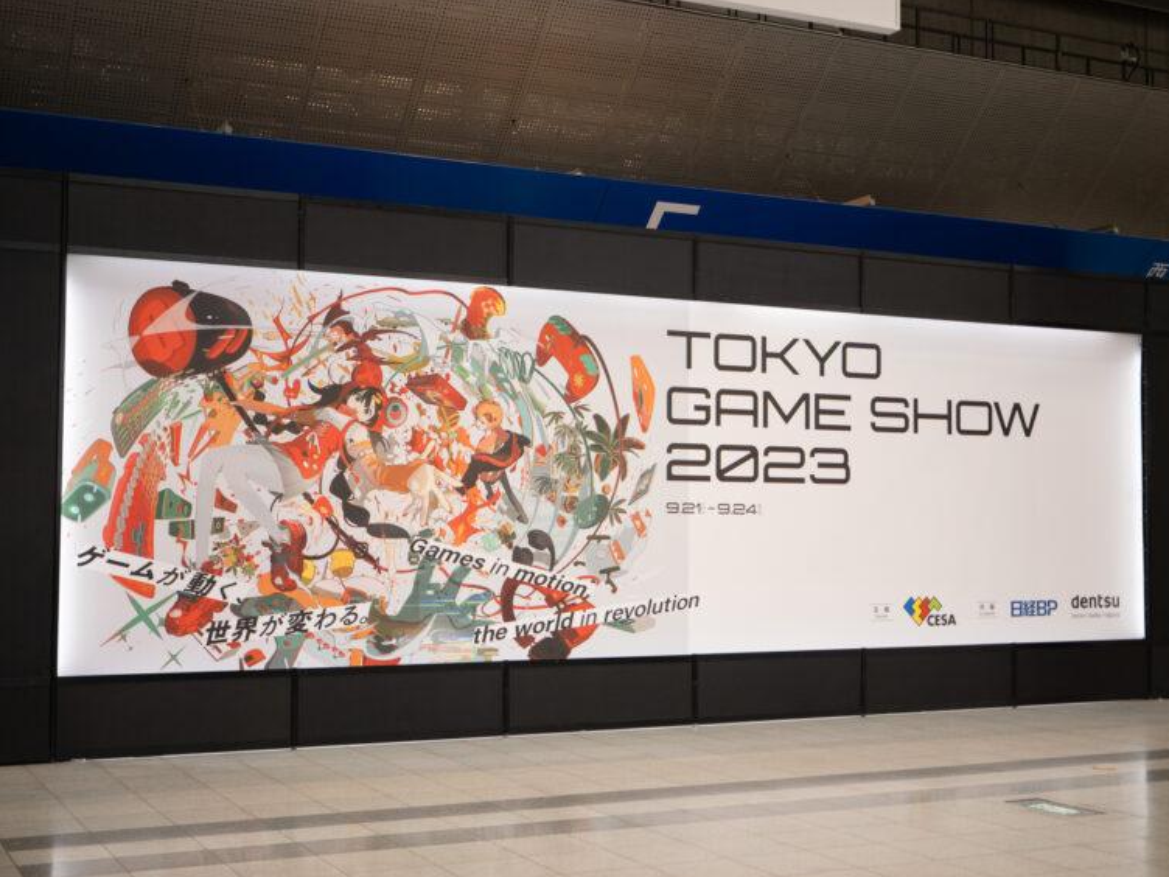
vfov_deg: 30.9
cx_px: 595
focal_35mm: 47
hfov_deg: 40.4
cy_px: 442
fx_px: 1587
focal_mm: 23
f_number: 1.7
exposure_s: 1/500
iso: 800
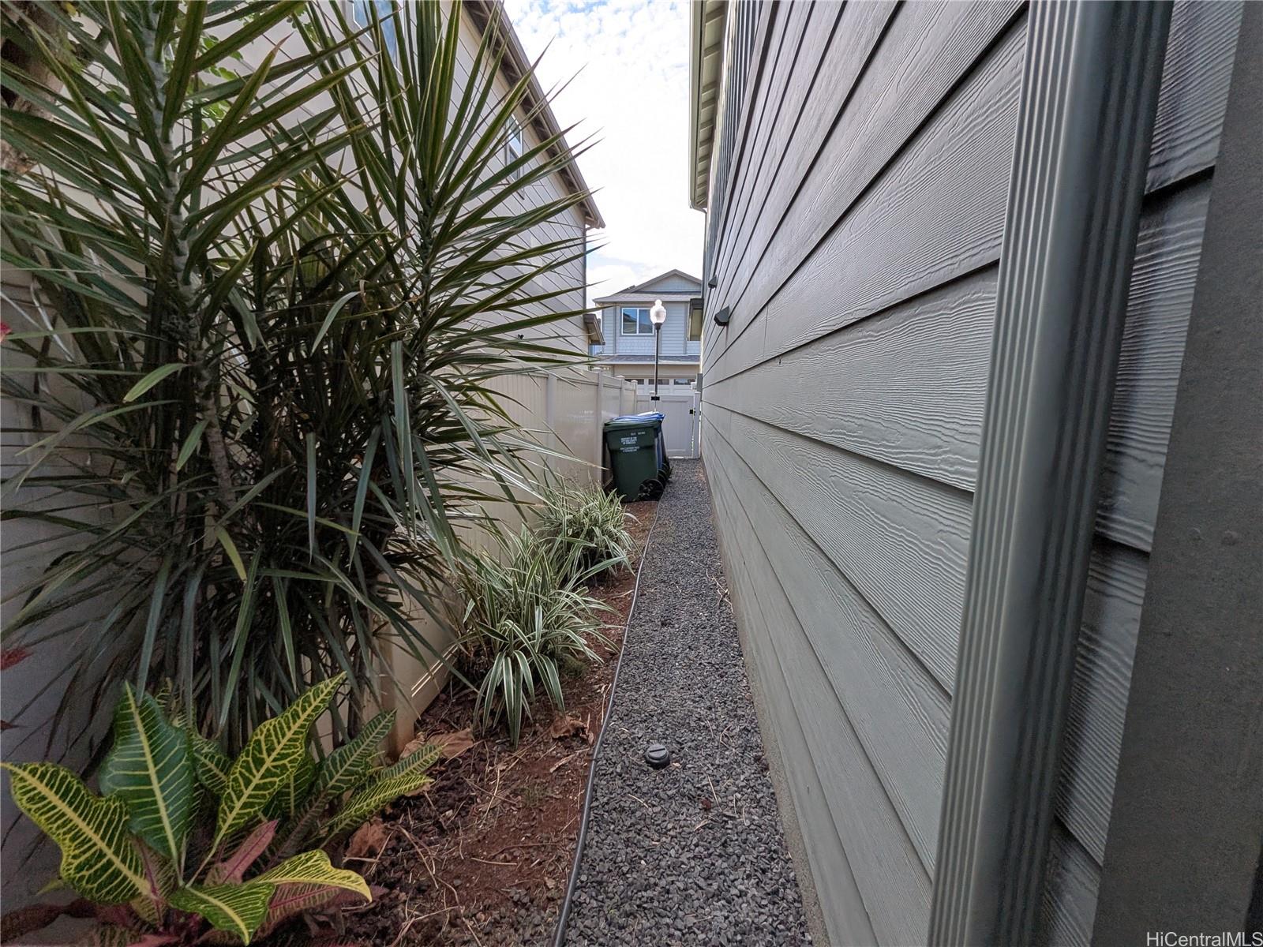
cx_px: 632
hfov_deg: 106.2
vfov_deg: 89.9
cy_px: 474
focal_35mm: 13
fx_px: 474
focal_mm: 1.54
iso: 27
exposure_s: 1/293
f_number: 2.2
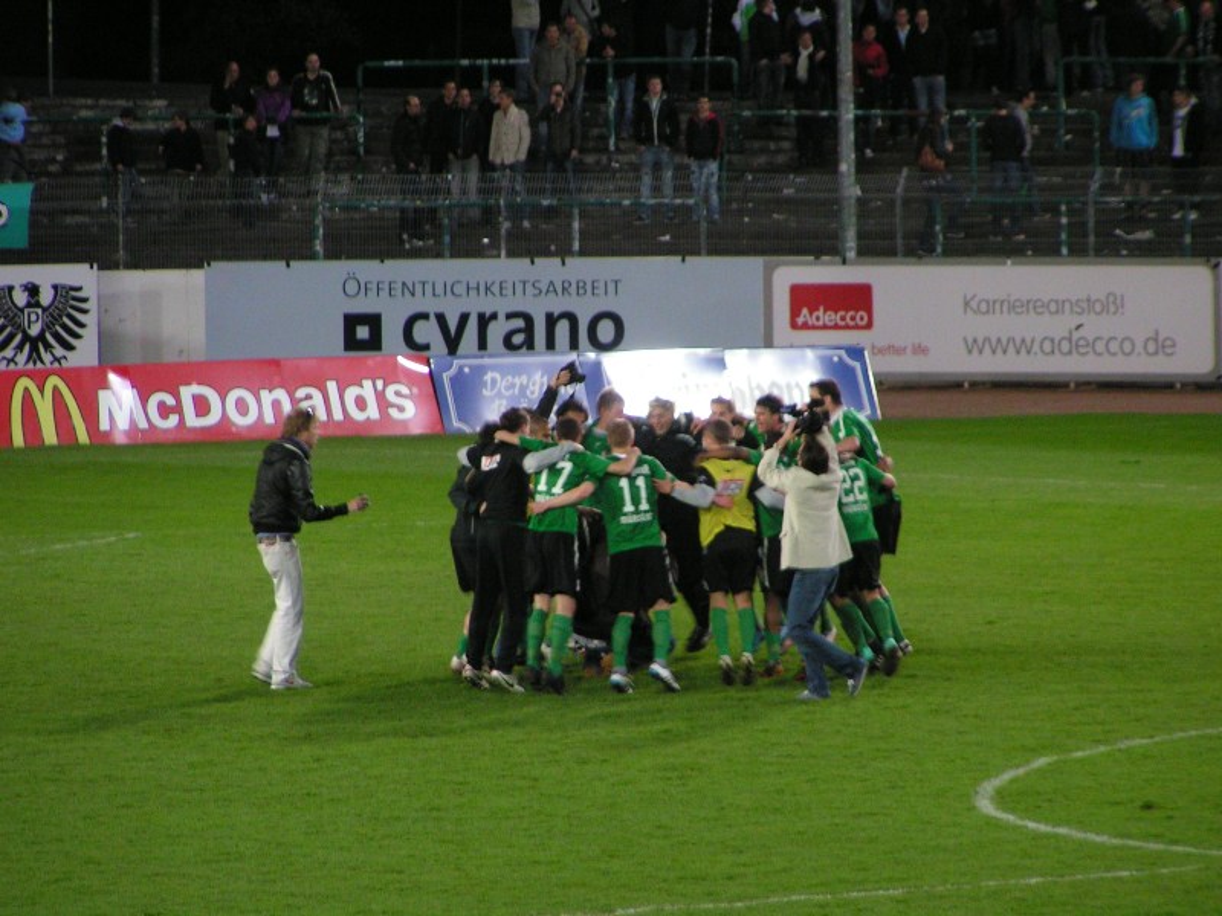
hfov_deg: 6.1
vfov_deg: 4.6
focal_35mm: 326
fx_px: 11508
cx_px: 611
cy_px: 458
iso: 200
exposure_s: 1/40
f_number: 3.5
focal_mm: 49.8
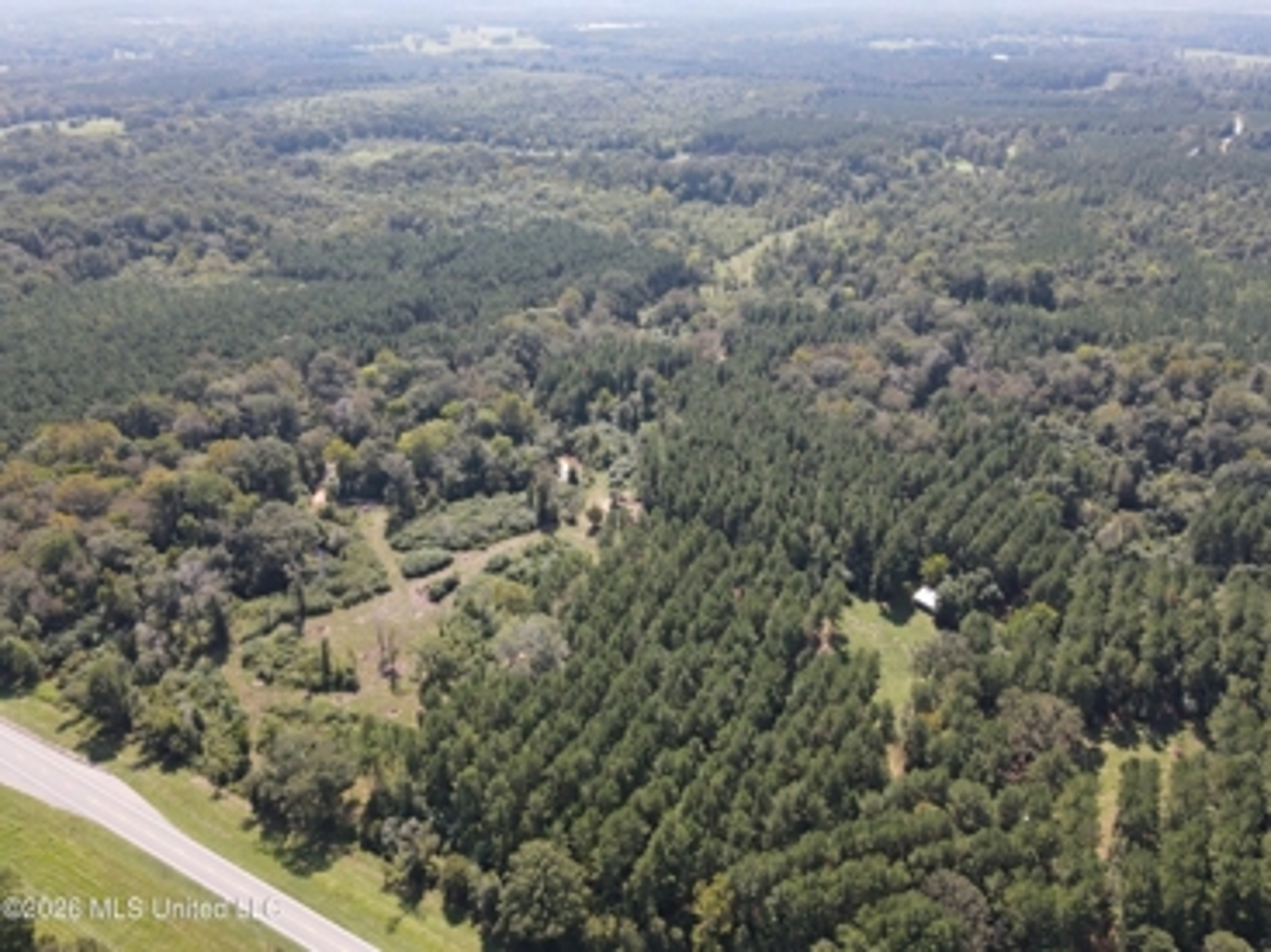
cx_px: 636
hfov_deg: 71.6
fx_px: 881
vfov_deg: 56.8
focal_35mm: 24
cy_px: 476
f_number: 2.8
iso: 100
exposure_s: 1/240
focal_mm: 4.5
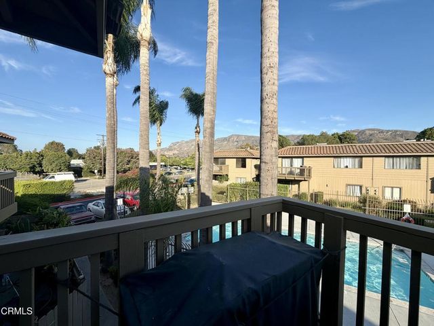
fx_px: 176
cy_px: 163
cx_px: 217
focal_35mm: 14
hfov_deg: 102.1
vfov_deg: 85.7
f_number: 2.2
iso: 25
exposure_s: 1/770
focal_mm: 2.22
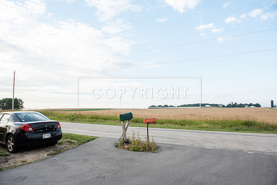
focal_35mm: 24
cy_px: 92
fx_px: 185
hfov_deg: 73.7
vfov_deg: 53.2
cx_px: 138
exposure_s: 1/400
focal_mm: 24
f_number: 5
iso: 100
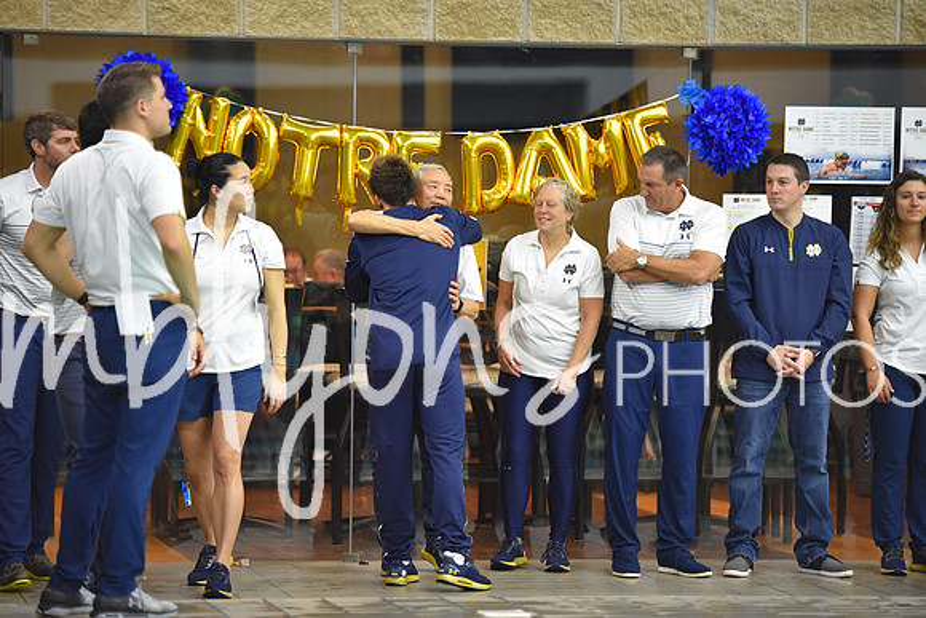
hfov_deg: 13.2
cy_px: 309
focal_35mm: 155
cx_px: 463
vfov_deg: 8.9
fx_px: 3988
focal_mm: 155
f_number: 2.8
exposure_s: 1/500
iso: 2800
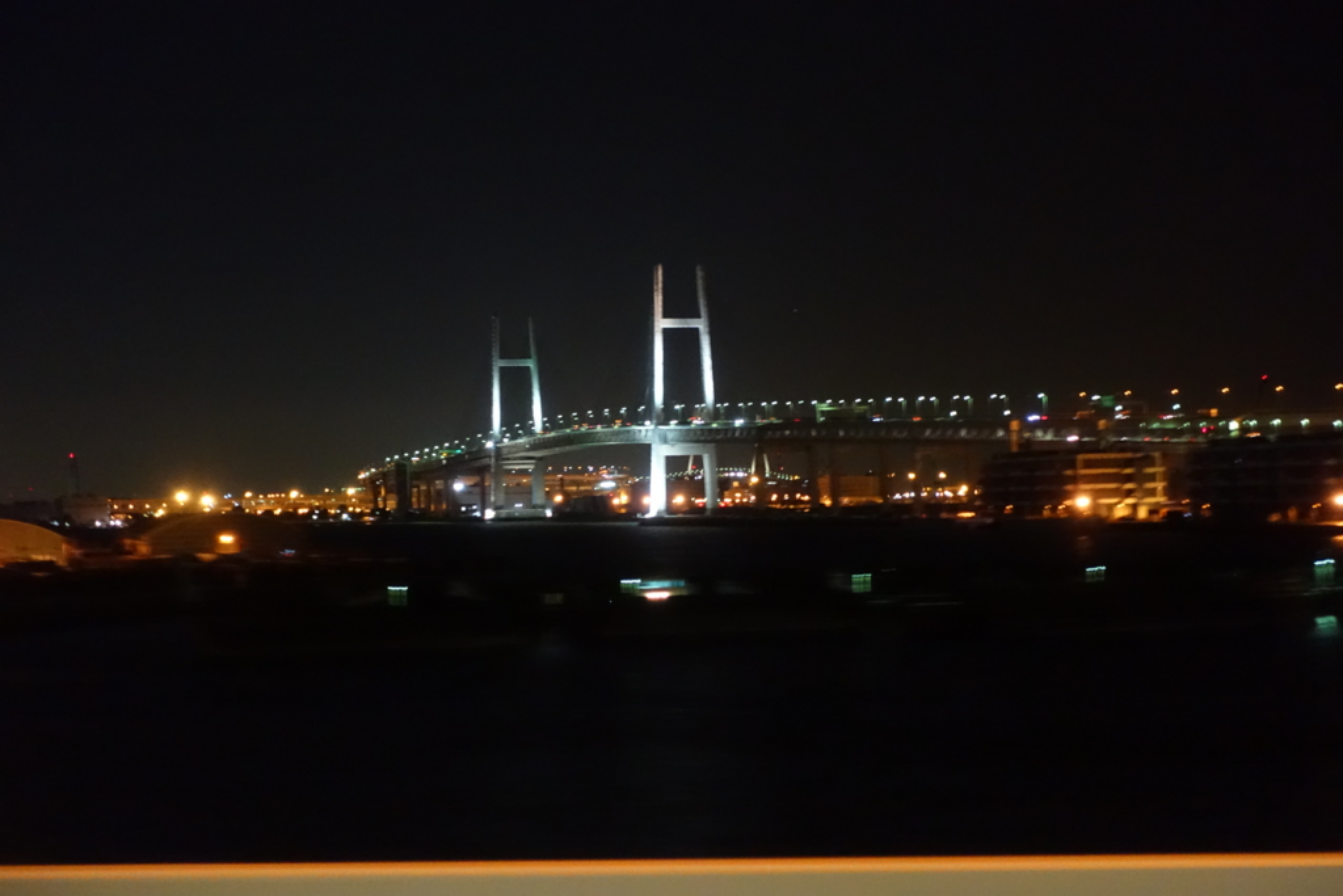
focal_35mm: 70
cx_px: 672
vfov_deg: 19.5
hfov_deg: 28.8
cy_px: 448
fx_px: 2612
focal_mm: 25.7
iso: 3200
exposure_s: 1/8
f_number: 2.8
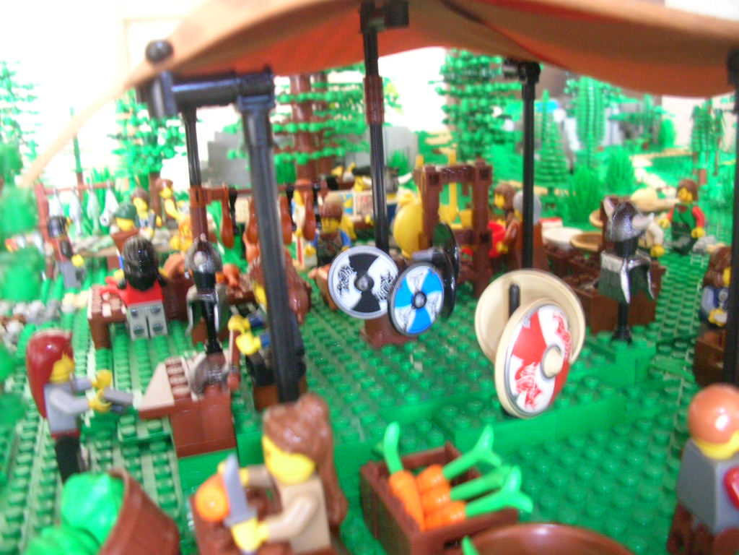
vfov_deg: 40.7
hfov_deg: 52.6
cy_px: 278
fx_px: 747
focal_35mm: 35
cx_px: 370
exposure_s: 1/1.9
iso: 200
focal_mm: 5.8
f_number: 2.8
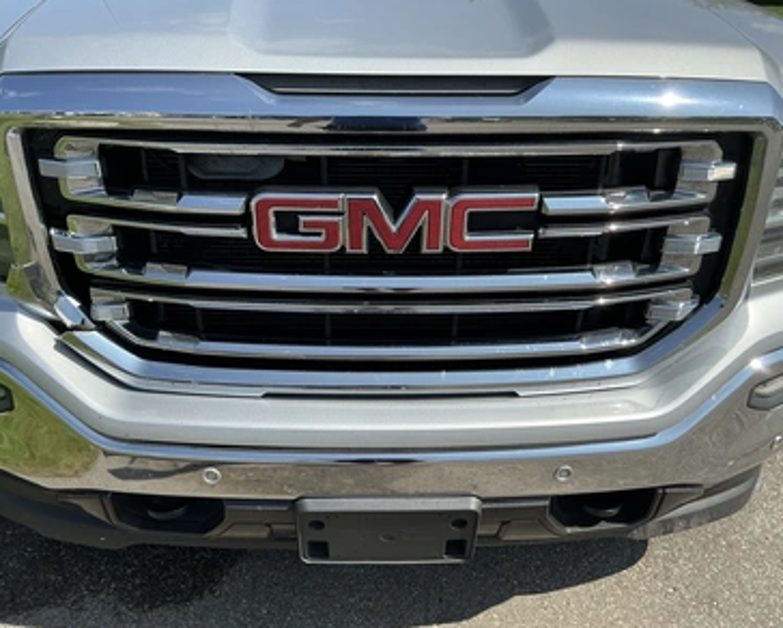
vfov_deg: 48.6
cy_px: 318
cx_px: 383
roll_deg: -1.5
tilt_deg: -28.0
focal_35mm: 30
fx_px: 696
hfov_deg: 58.7
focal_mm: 3
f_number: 1.8
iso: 25
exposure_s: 1/1730
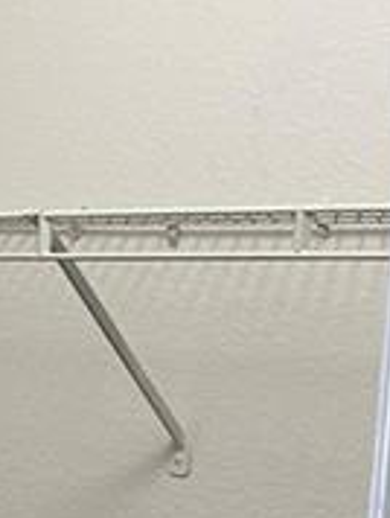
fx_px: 1678
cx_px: -105
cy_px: 602
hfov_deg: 12.9
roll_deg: -2.0
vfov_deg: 16.9
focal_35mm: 112
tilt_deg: -9.1
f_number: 1.8
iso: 125
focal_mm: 4.25
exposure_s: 1/60
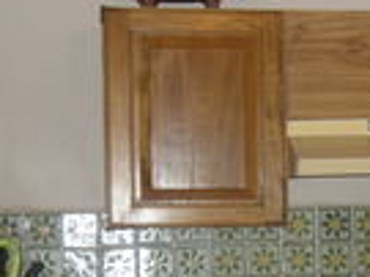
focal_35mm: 109
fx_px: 1164
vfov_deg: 13.2
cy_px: 321
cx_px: 411
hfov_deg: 17.4
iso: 105
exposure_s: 1/60
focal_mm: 8.5
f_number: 3.6
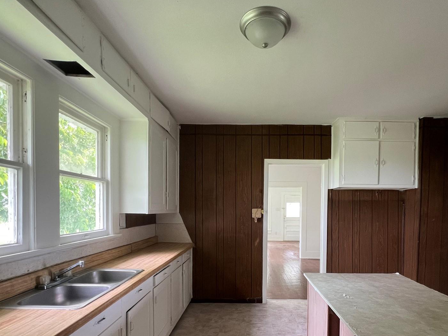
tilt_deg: -1.8
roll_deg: -0.7
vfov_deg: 67.3
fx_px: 246
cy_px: 217
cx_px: 251
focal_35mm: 19
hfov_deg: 84.3
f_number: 1.8
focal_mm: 1.57
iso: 250
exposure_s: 1/99
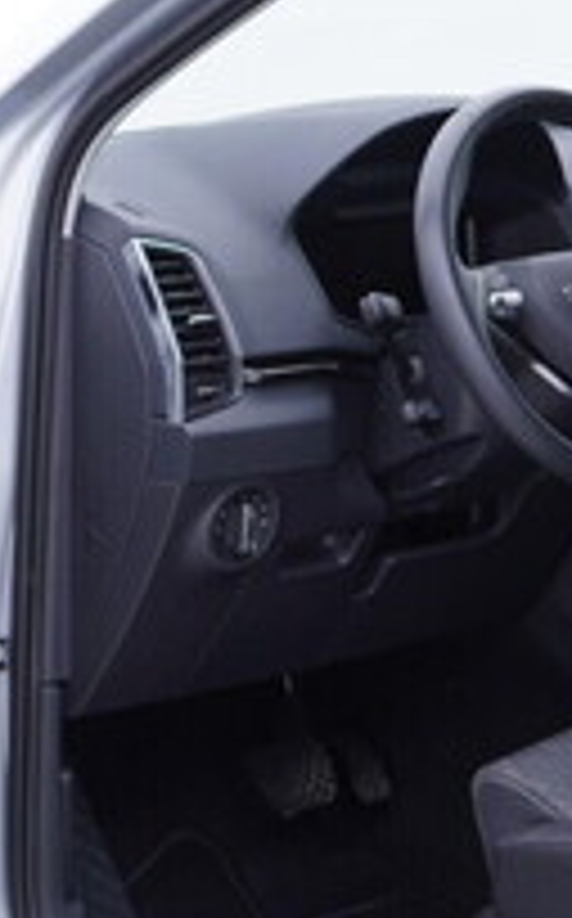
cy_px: 520
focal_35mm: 99
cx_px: 27
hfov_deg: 13.0
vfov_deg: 21.0
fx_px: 2476
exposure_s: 1/50
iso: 125
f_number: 3.2
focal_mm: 24
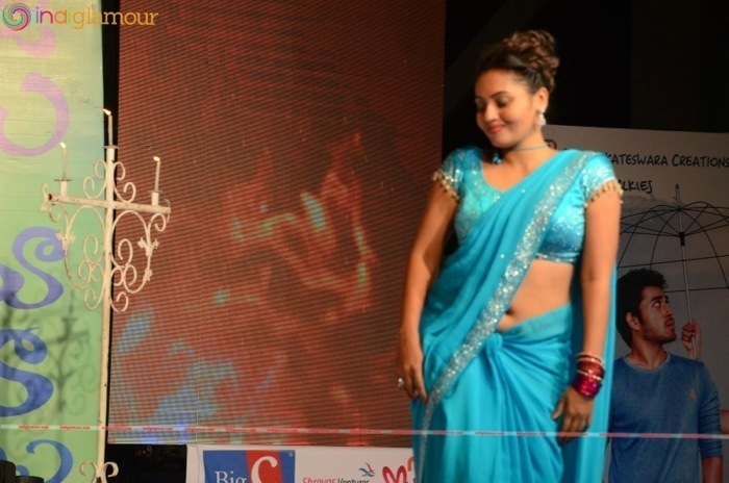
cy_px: 242
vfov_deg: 8.7
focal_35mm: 158
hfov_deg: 13.1
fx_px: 3184
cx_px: 364
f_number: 7.1
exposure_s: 1/125
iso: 1600
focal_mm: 105
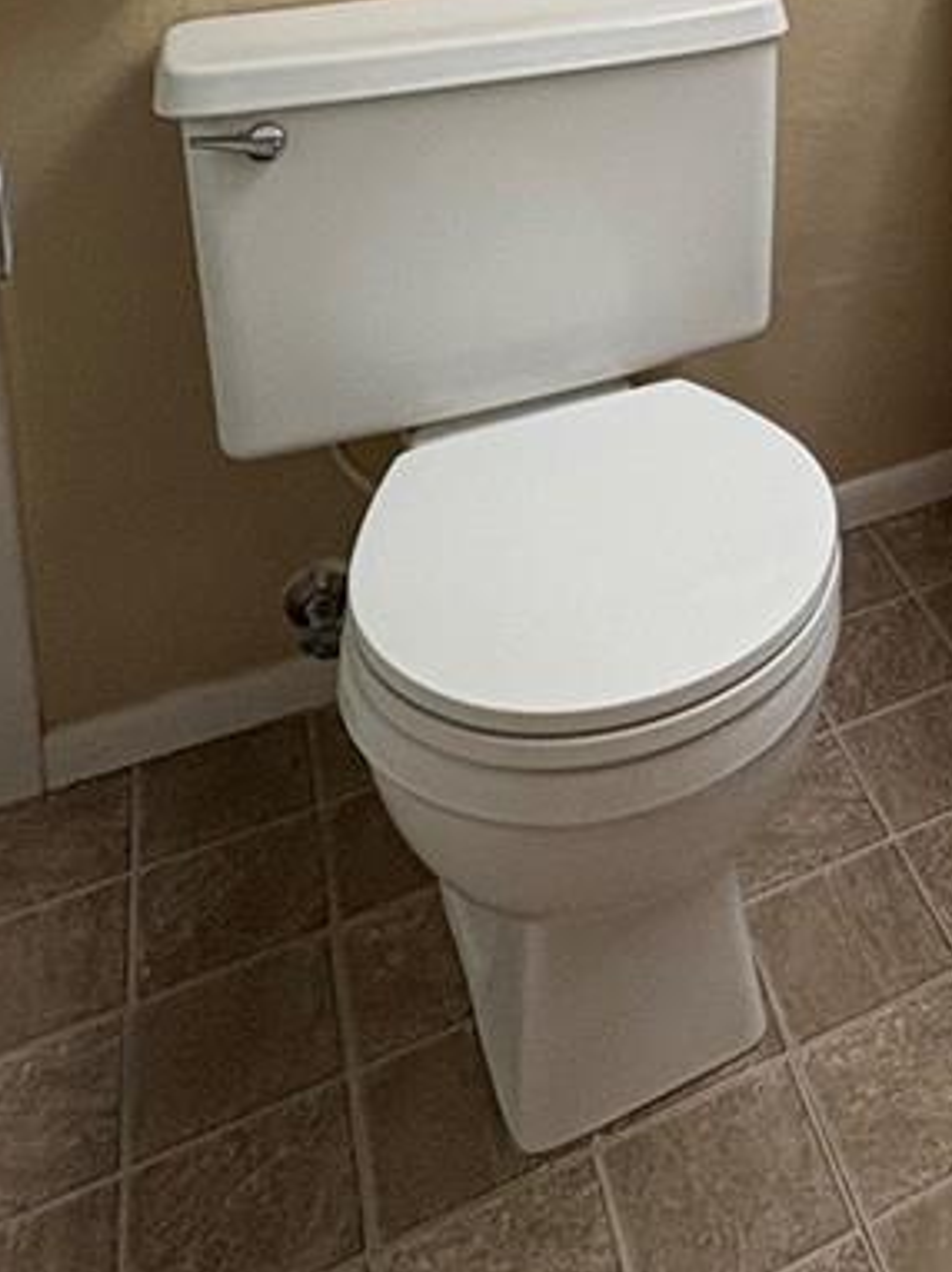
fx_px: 1615
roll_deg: -1.1
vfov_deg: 35.0
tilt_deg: -8.5
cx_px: 1088
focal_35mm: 44
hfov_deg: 29.1
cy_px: -216
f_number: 2.2
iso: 200
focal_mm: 2.22
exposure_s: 1/120
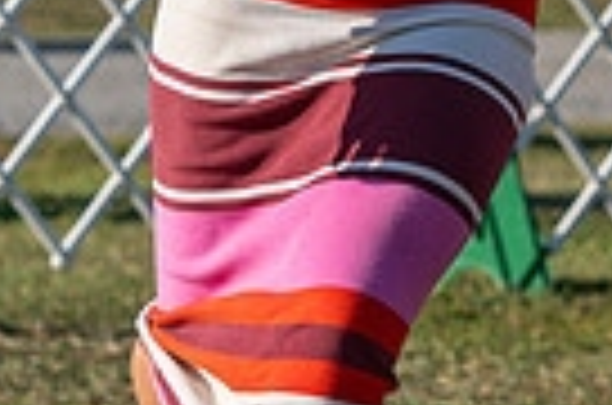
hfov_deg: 4.3
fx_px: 8022
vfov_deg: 2.9
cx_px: 893
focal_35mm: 473
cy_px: -94
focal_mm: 95
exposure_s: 1/1250
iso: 125
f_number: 4.5
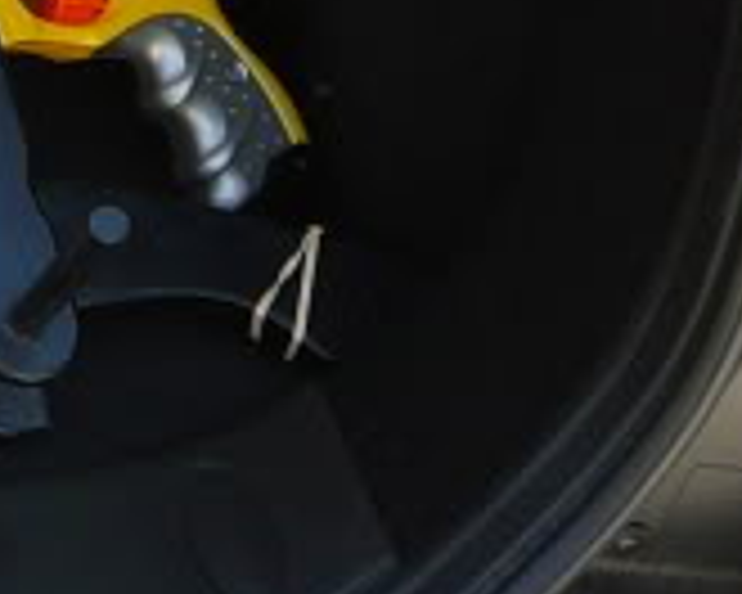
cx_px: -845
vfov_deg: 9.1
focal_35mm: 166
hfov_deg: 10.5
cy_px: -234
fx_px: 3645
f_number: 2.8
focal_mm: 5.2
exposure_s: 1/125
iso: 80
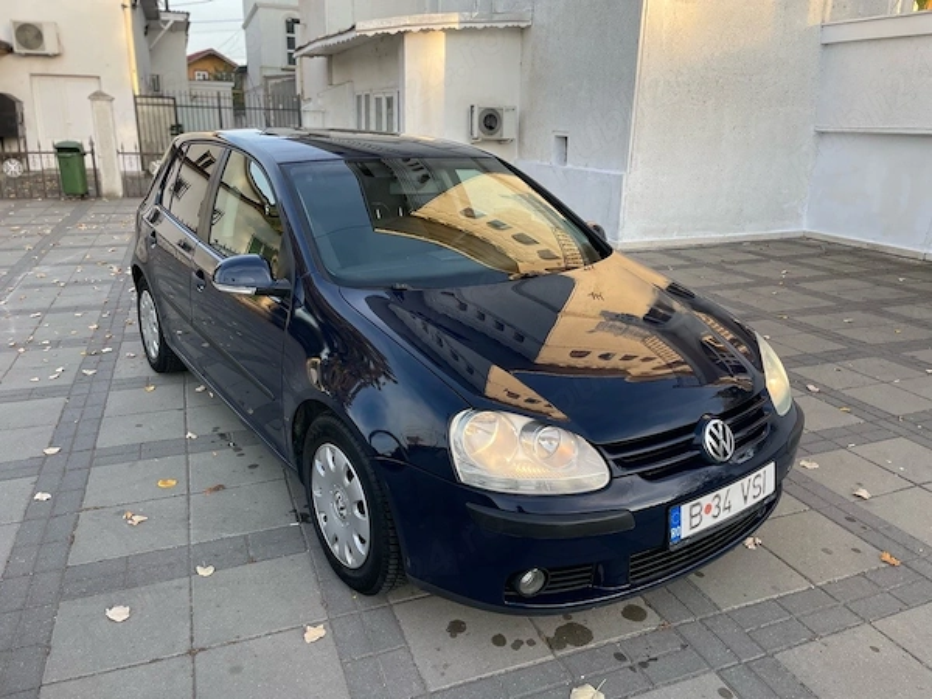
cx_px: 466
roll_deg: -1.5
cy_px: 350
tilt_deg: -17.2
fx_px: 700
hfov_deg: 67.3
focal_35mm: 26
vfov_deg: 53.1
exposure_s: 1/347
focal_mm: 4.2
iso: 50
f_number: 1.6
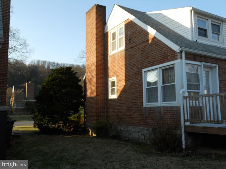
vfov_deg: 44.2
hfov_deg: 56.8
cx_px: 113
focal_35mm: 32
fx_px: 209
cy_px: 84
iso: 80
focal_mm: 5.7
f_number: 2.8
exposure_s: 1/400
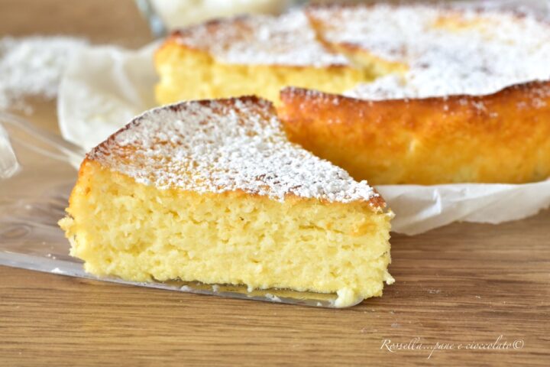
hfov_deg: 27.0
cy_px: 184
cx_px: 275
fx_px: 1146
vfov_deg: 18.2
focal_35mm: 75
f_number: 7.1
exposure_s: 1/13
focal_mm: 50
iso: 800
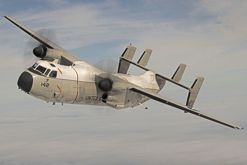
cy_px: 82
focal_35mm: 81
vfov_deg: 16.9
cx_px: 123
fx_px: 556
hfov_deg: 25.1
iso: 64
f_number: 25
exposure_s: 1/80
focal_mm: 80
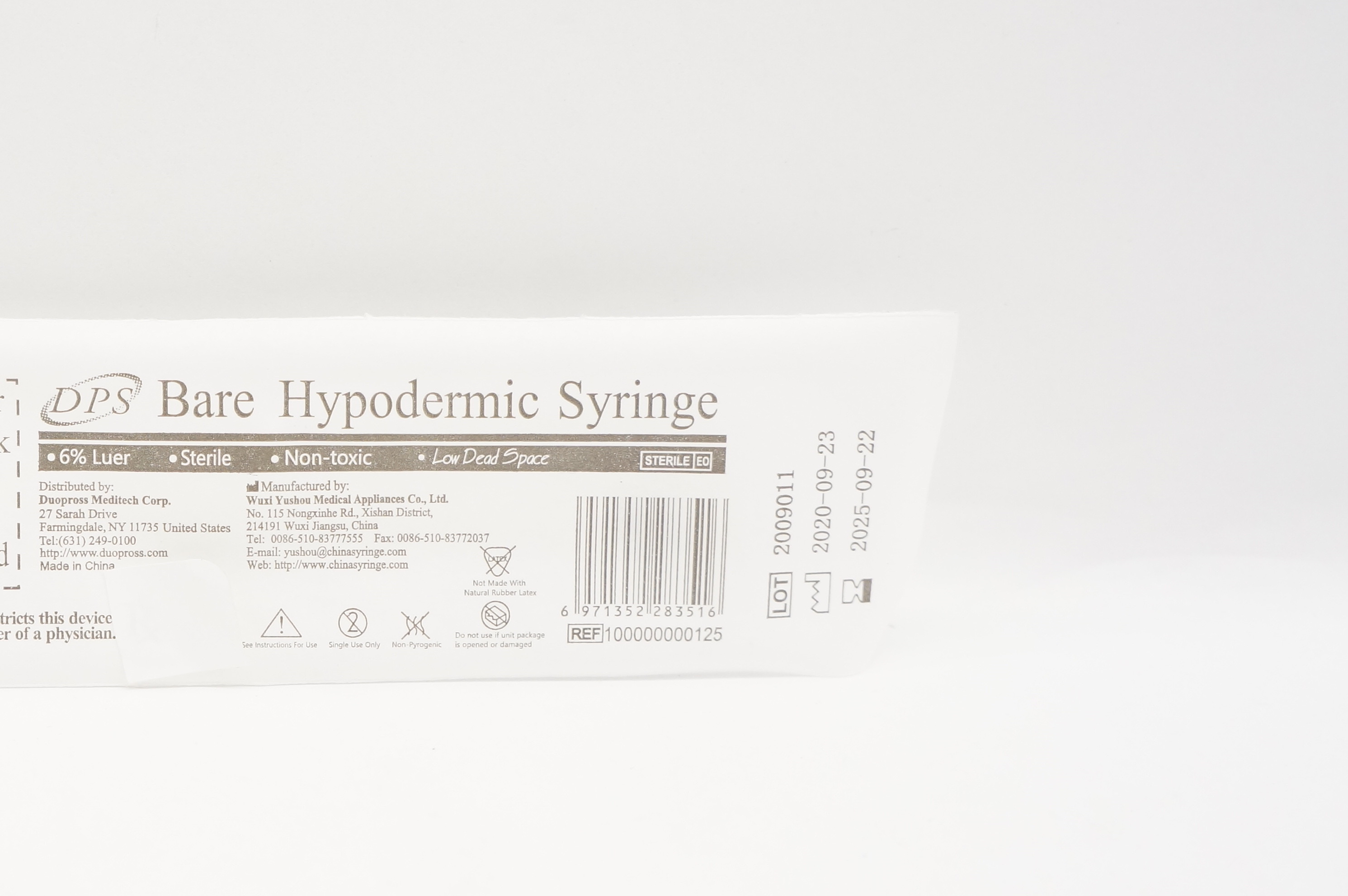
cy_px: 498
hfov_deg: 34.0
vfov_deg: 23.8
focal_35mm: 57
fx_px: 2126
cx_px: 243
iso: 800
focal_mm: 23
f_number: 5.6
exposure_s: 1/125
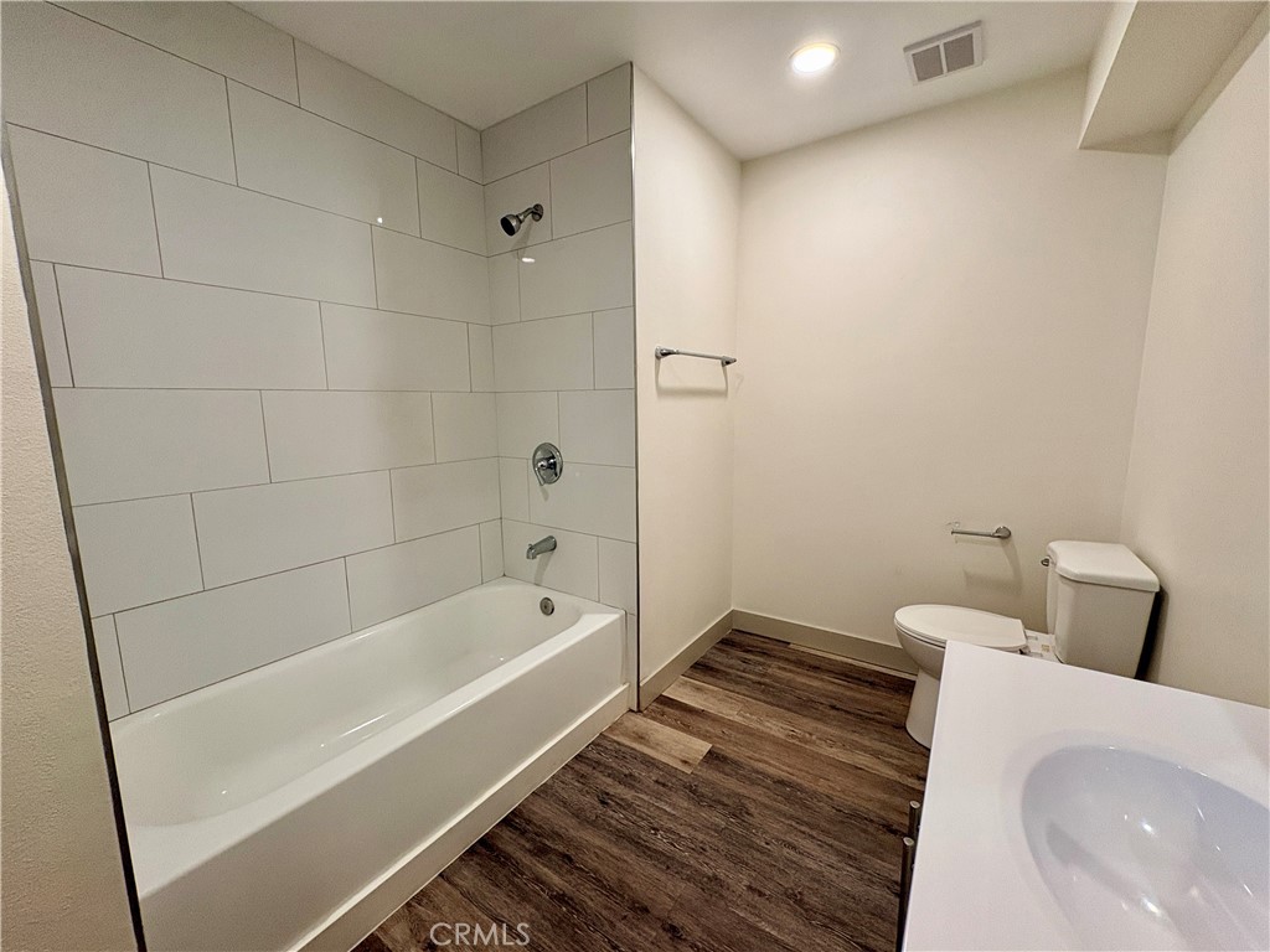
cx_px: 635
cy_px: 476
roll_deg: +0.8
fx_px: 514
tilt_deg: -7.8
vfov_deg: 85.7
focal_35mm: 14
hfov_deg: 102.1
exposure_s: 1/120
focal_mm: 2.22
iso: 200
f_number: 2.2
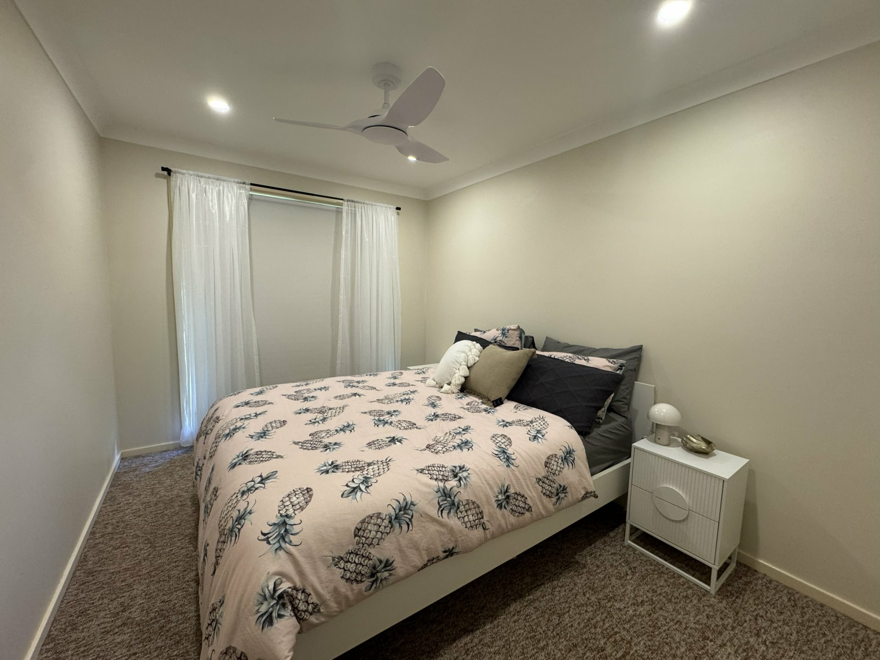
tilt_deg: -5.5
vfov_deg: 85.7
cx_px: 440
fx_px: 356
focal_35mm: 14
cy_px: 330
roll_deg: -0.8
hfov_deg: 102.1
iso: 200
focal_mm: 2.22
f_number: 2.2
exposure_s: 1/99
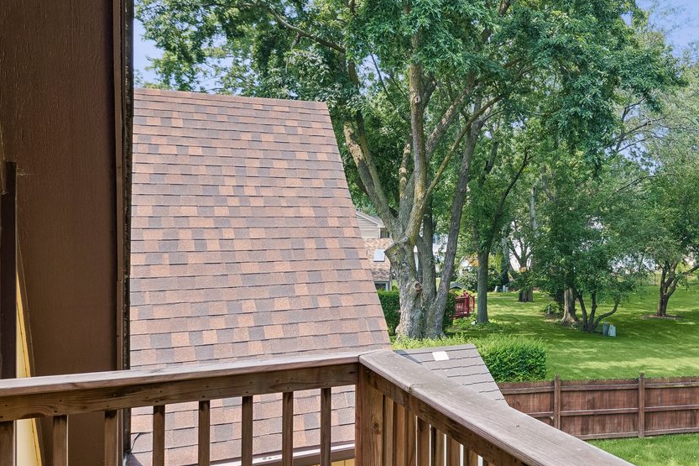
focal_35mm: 35
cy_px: 269
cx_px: 614
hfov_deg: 49.2
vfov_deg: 37.8
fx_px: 679
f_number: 8
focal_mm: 12
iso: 250
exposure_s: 1/100
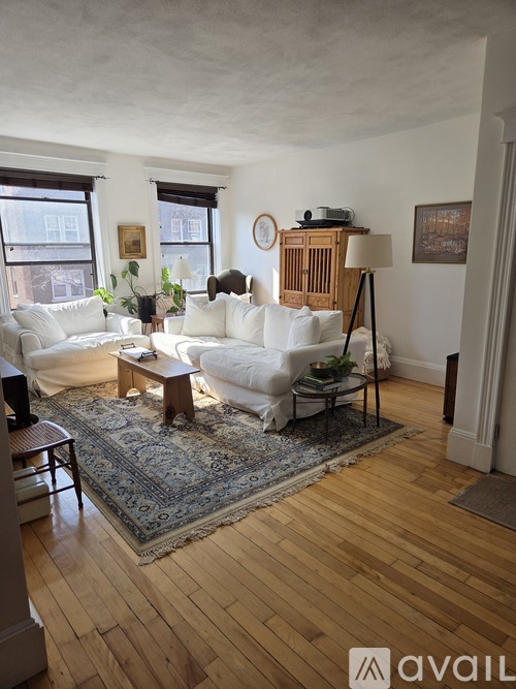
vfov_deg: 73.9
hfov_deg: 58.9
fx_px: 457
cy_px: 344
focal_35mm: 23
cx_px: 258
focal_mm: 5.4
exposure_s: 1/594
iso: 80
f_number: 1.8
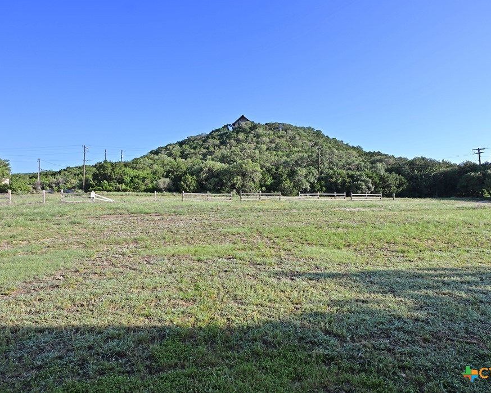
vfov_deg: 65.5
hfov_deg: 77.6
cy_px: 190
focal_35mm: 21
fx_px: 305
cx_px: 238
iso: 64
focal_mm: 12
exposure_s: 1/160
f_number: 6.3
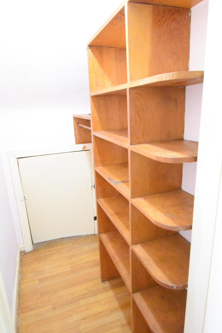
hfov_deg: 56.1
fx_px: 208
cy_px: 166
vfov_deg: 77.3
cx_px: 111
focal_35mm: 22
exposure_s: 1/80
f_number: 5
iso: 12800
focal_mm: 15
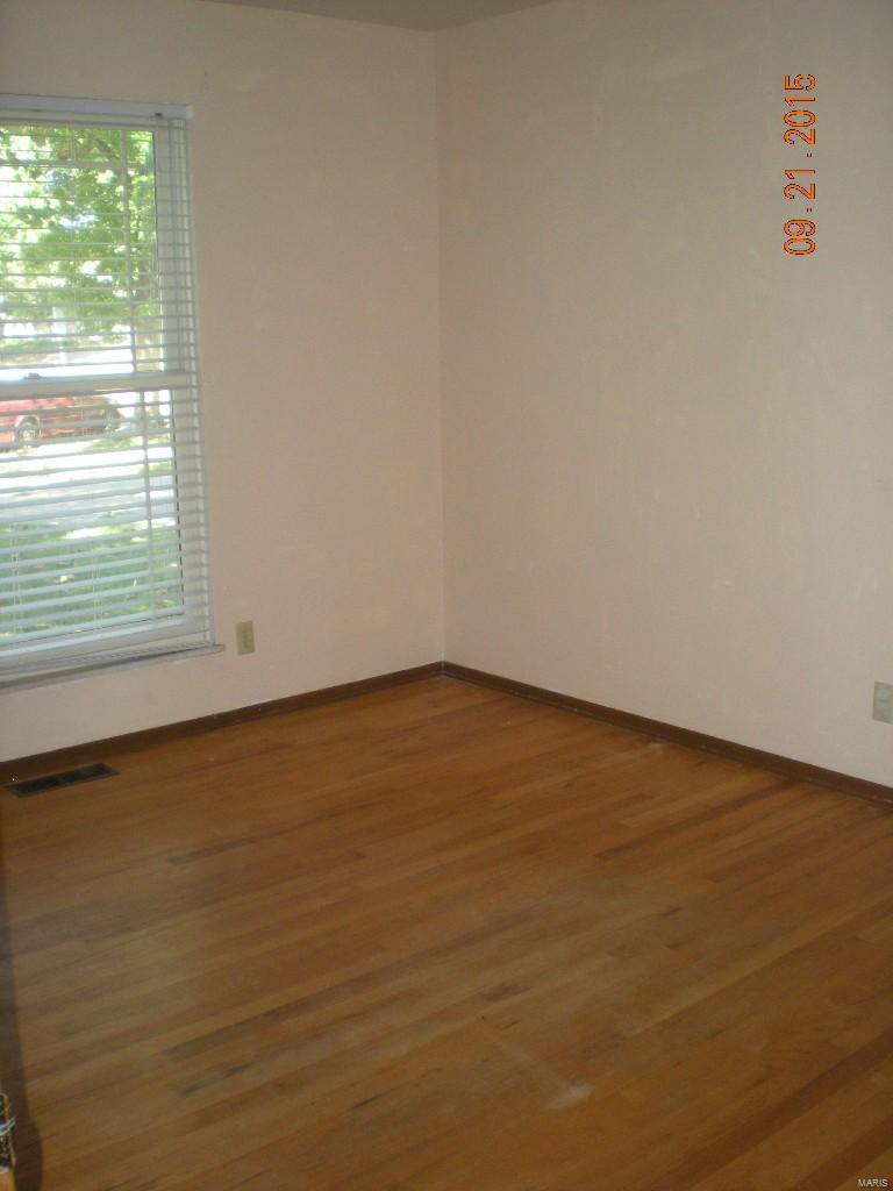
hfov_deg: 37.7
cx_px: 446
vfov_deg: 49.0
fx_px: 1307
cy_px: 596
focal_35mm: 38
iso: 275
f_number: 3.1
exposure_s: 1/60
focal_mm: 6.3
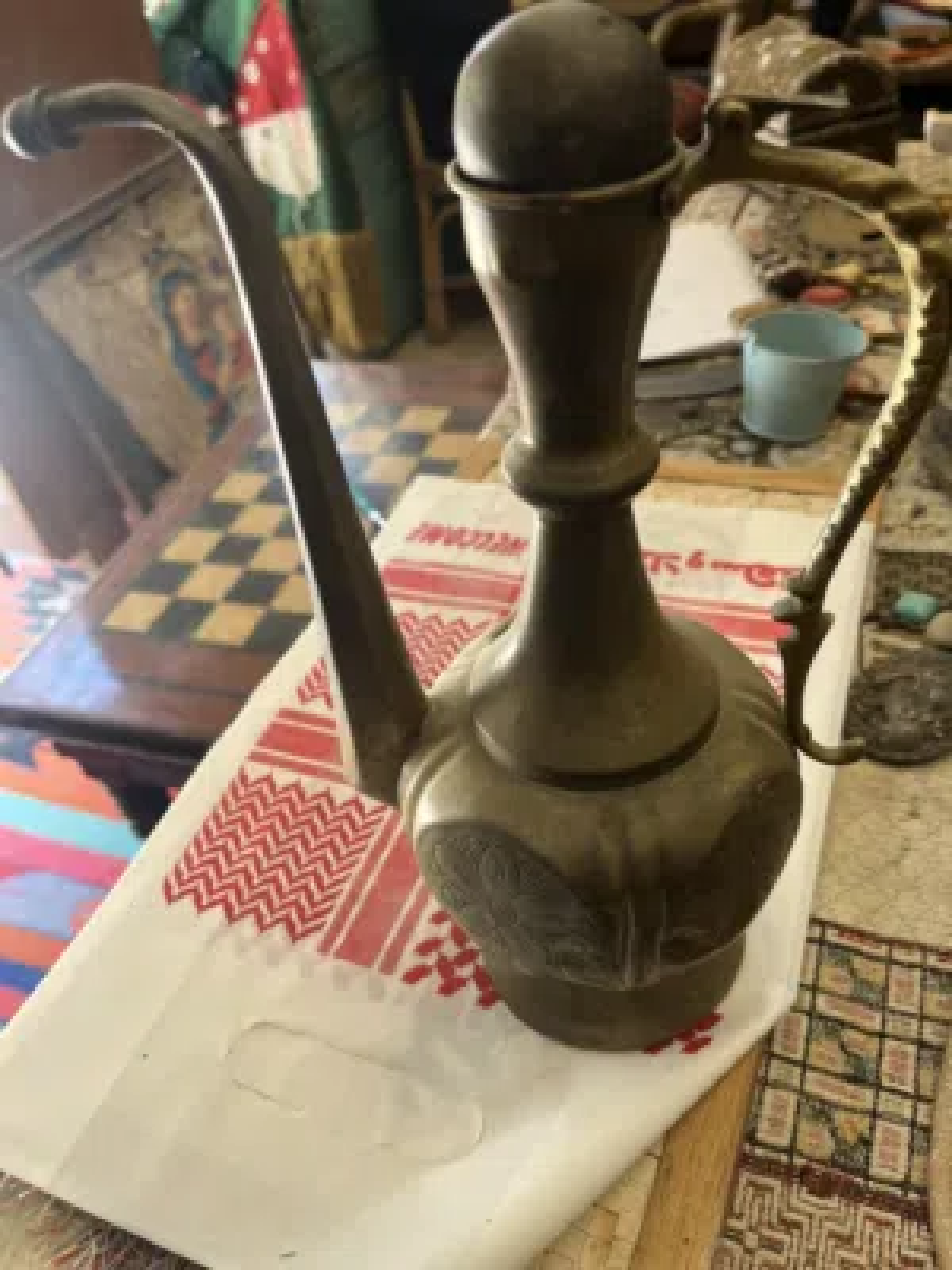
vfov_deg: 67.3
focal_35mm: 26
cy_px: 635
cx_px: 476
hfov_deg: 53.1
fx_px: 953
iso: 64
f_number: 1.6
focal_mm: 5.1
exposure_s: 1/122
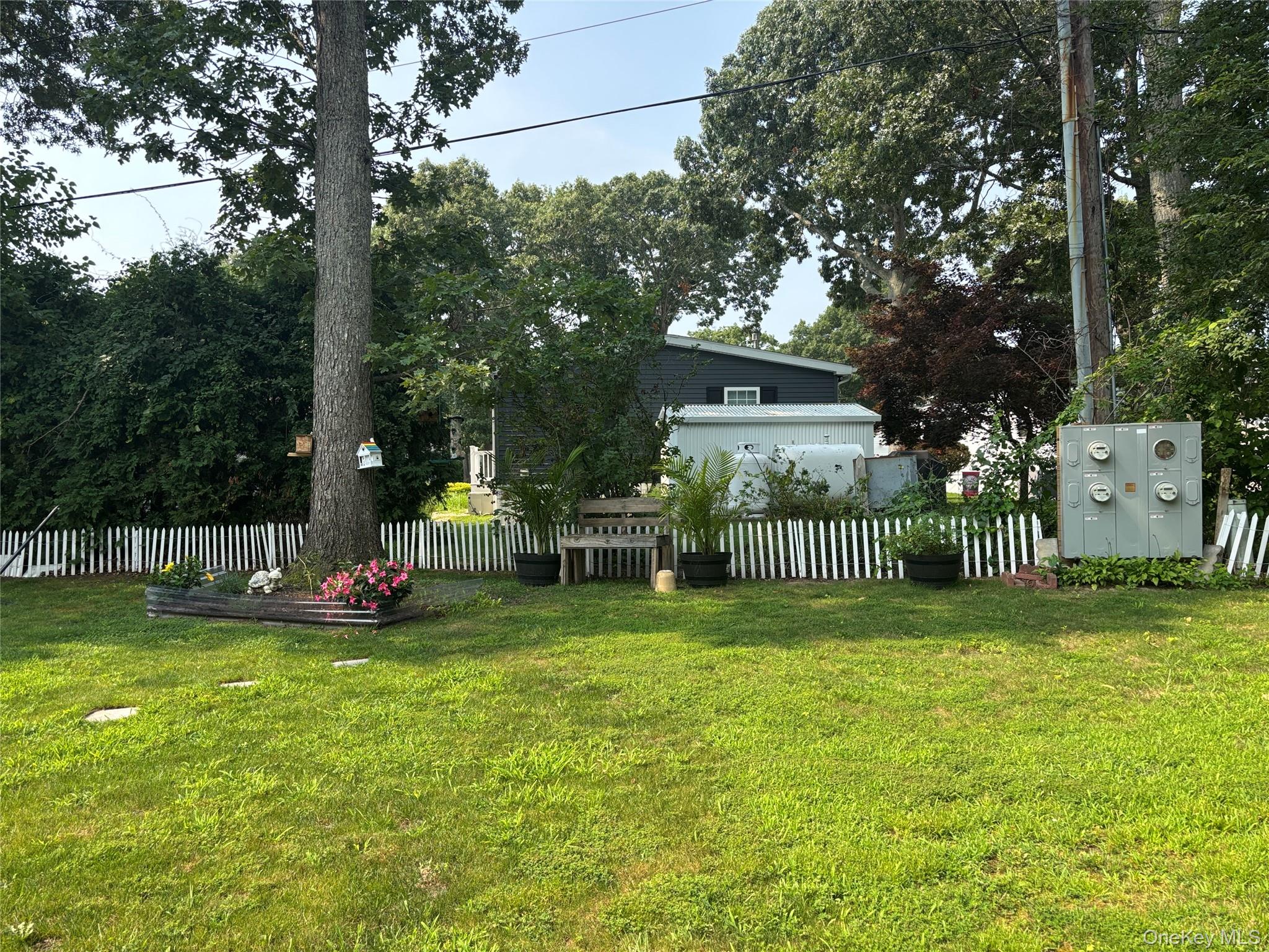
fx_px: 953
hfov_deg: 67.3
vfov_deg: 53.1
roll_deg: +1.5
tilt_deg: +0.1
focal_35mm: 26
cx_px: 634
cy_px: 476
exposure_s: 1/1027
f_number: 1.6
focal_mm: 5.96
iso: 50
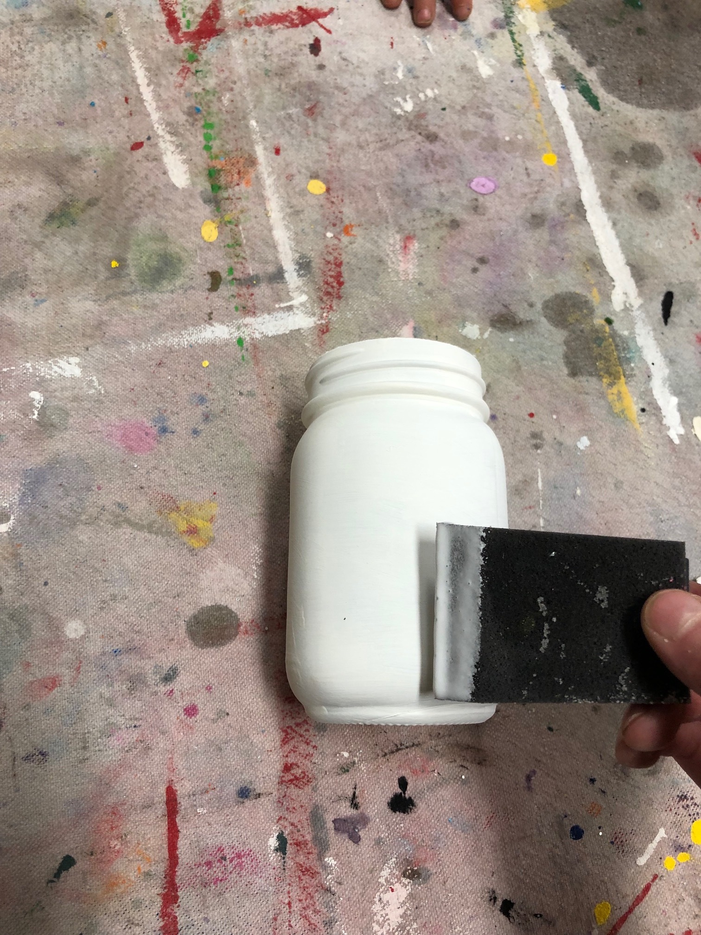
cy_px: 468
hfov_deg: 49.7
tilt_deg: -74.8
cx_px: 350
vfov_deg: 63.4
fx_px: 756
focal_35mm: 28
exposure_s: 1/30
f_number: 1.8
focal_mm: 3.99
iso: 32
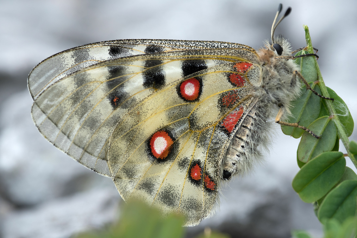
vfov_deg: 13.1
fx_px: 1042
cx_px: 178
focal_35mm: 105
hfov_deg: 19.4
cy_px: 119
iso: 720
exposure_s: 1/160
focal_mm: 105
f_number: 13
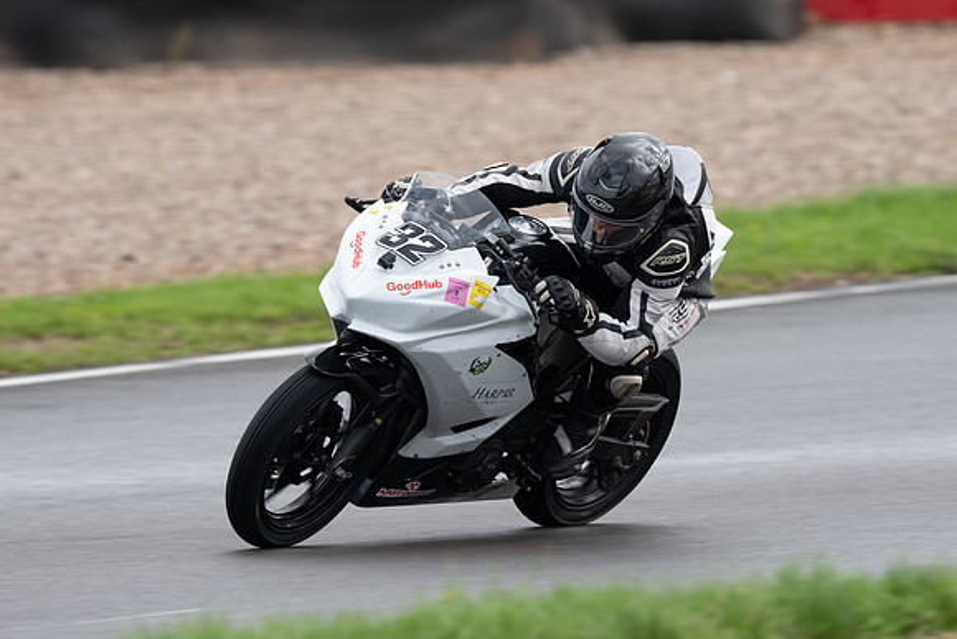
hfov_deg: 2.0
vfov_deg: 1.3
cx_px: 562
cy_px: 317
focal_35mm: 1057
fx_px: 28100
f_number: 5.6
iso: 200
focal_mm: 600
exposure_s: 1/500
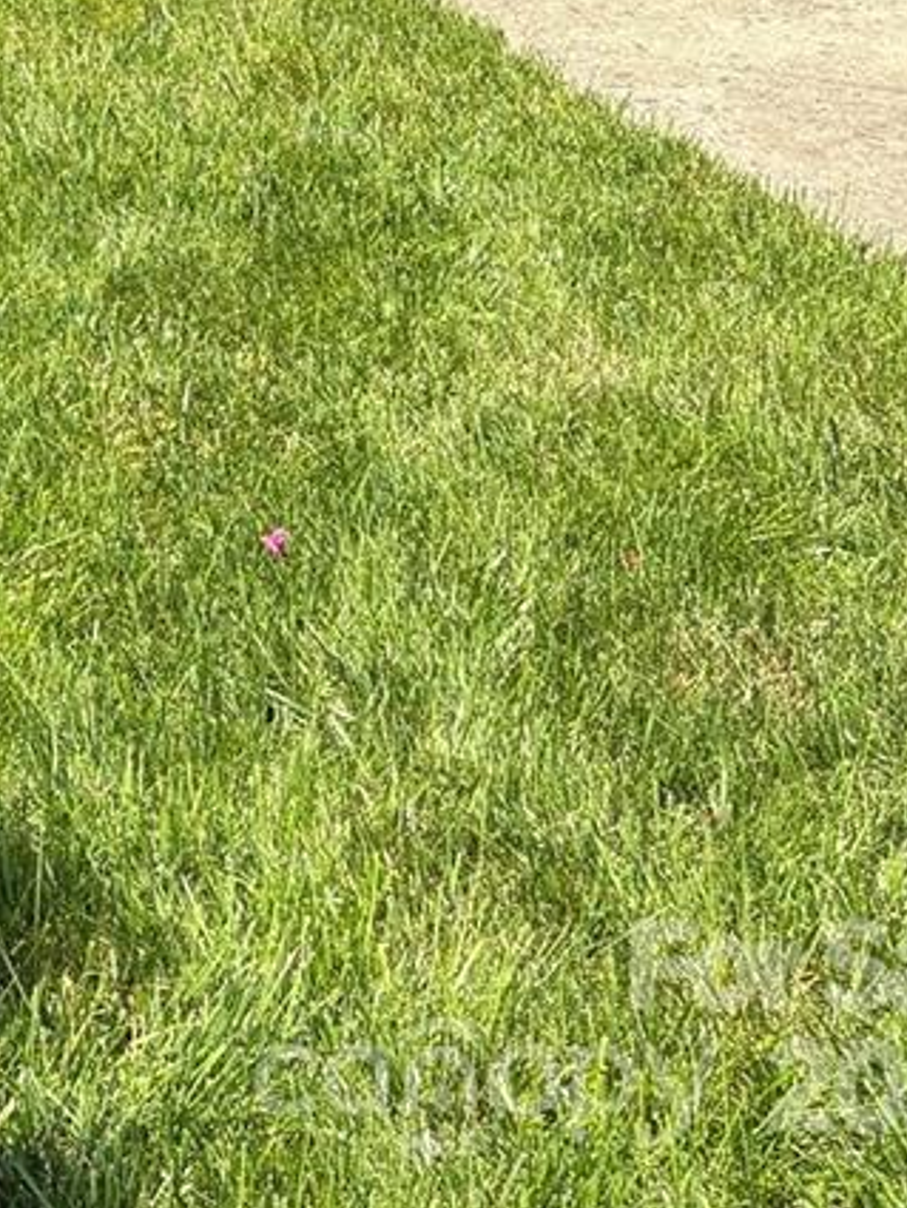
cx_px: -481
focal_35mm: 94
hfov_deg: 14.6
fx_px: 3282
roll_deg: +0.8
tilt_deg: +0.9
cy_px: -964
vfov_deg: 17.1
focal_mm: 5.96
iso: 50
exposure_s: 1/1135
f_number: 1.6
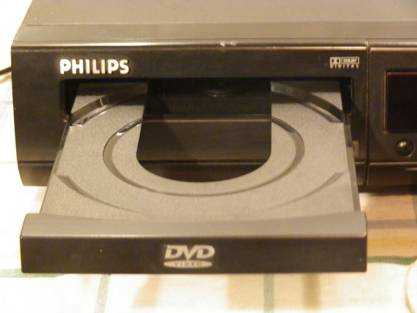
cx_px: 208
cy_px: 156
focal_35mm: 107
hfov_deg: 18.4
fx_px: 1289
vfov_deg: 13.8
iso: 800
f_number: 5.1
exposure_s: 1/4
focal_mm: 19.1
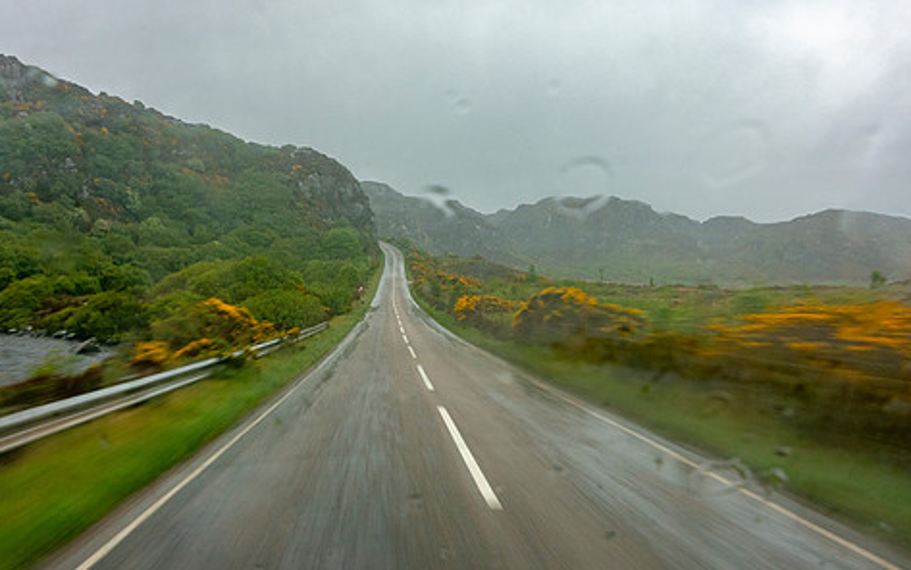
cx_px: 424
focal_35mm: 30
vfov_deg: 41.9
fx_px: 745
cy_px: 303
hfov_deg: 62.8
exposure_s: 1/30
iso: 160
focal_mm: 8.8
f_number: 8
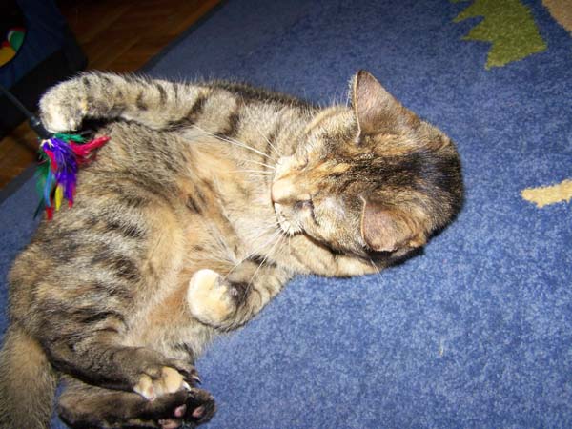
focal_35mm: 38
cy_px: 214
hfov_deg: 49.0
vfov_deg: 37.7
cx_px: 286
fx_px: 628
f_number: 2.8
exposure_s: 1/60
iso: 160
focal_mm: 6.3
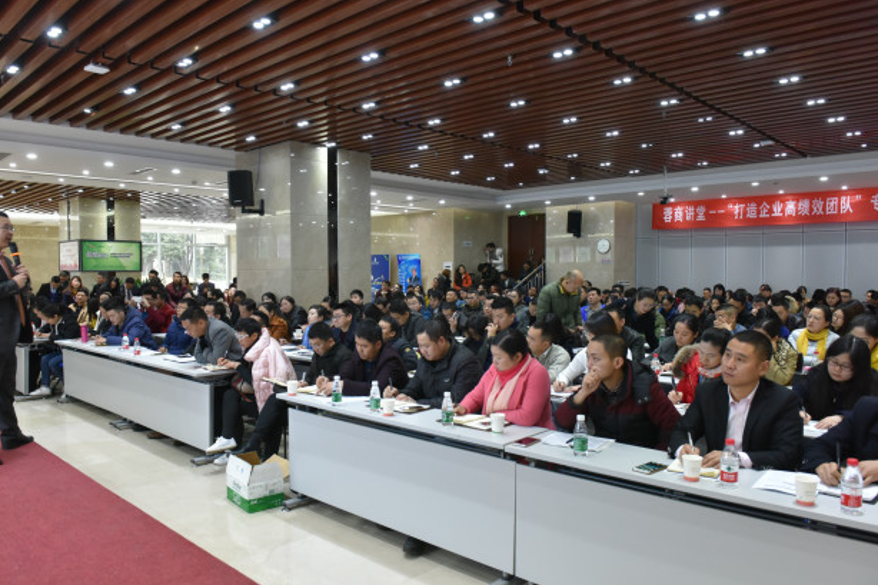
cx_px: 412
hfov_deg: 45.4
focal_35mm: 43
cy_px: 295
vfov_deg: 31.2
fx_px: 1048
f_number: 8
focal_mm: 40
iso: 2800
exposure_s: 1/50
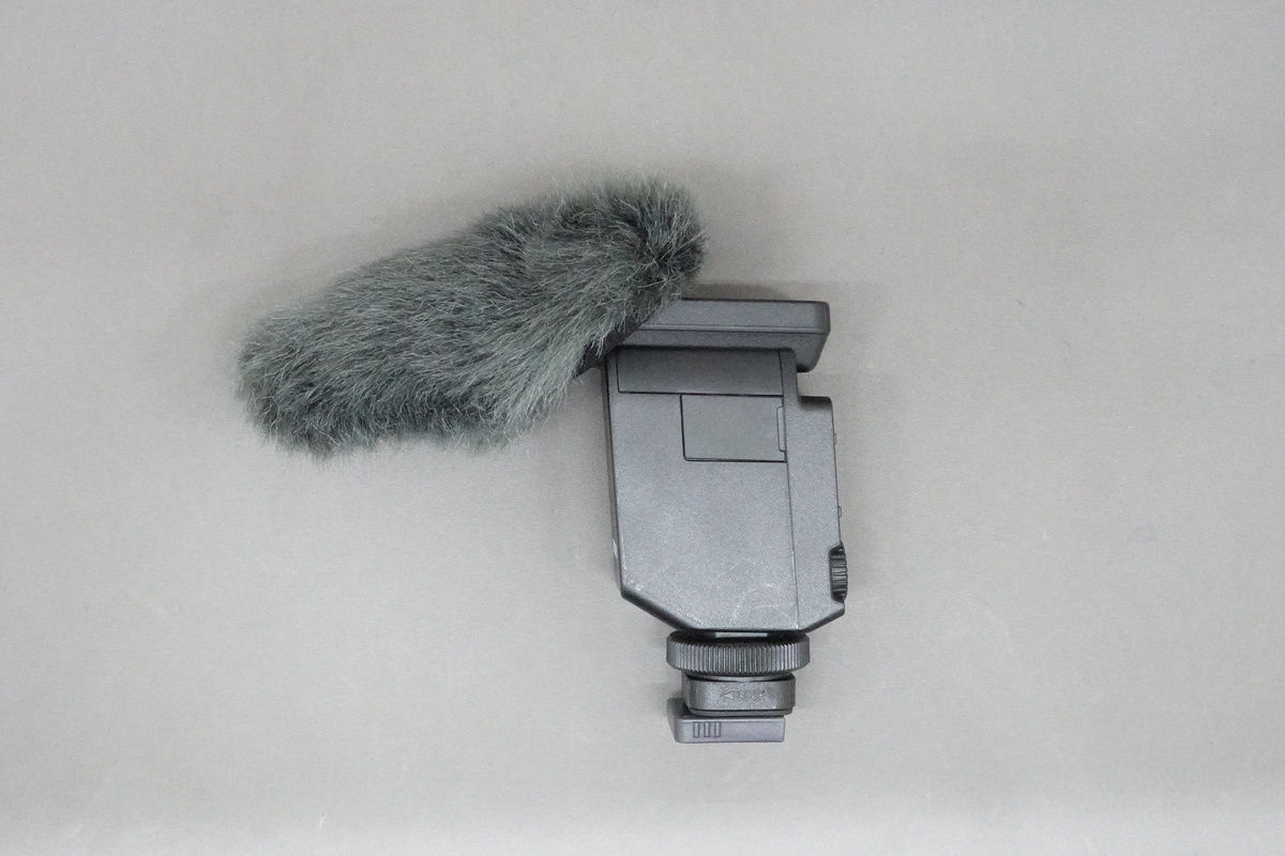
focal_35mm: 54
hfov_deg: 36.9
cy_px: 428
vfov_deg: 25.1
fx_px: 1927
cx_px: 642
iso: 6400
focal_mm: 19.84
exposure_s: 1/50
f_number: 8
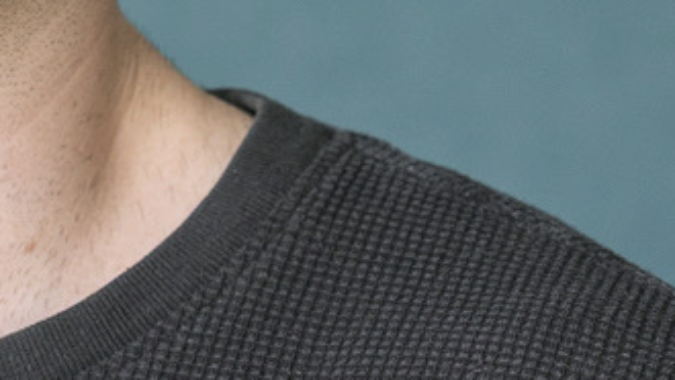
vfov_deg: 3.0
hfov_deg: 5.4
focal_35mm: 400
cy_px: -116
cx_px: -323
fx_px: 7163
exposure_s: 1/160
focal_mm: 70
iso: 800
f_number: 2.8
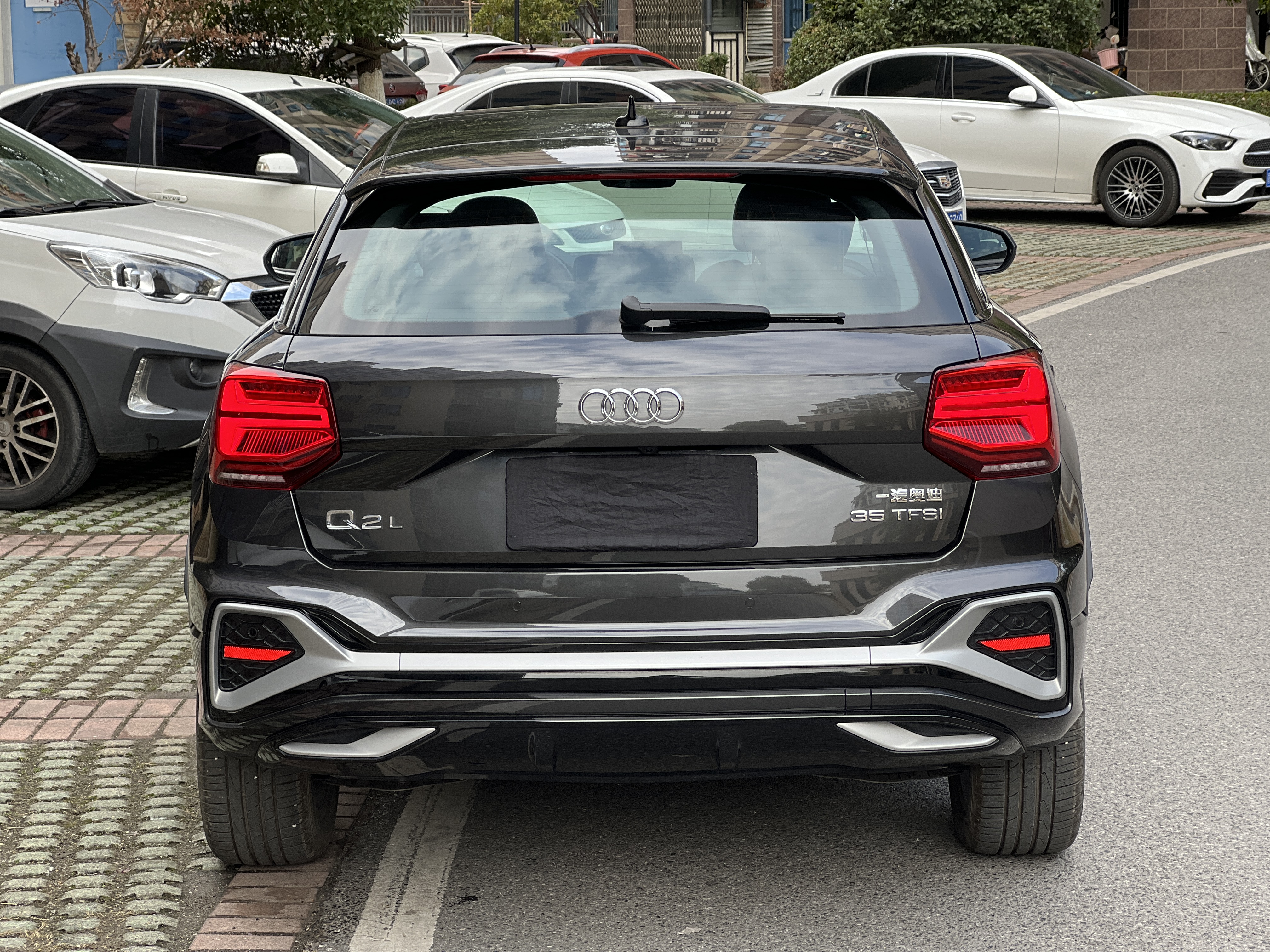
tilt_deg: -8.9
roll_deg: +0.8
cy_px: 476
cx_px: 635
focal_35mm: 77
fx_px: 2825
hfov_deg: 25.3
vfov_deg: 19.1
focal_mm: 9
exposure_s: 1/121
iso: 32
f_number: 2.8
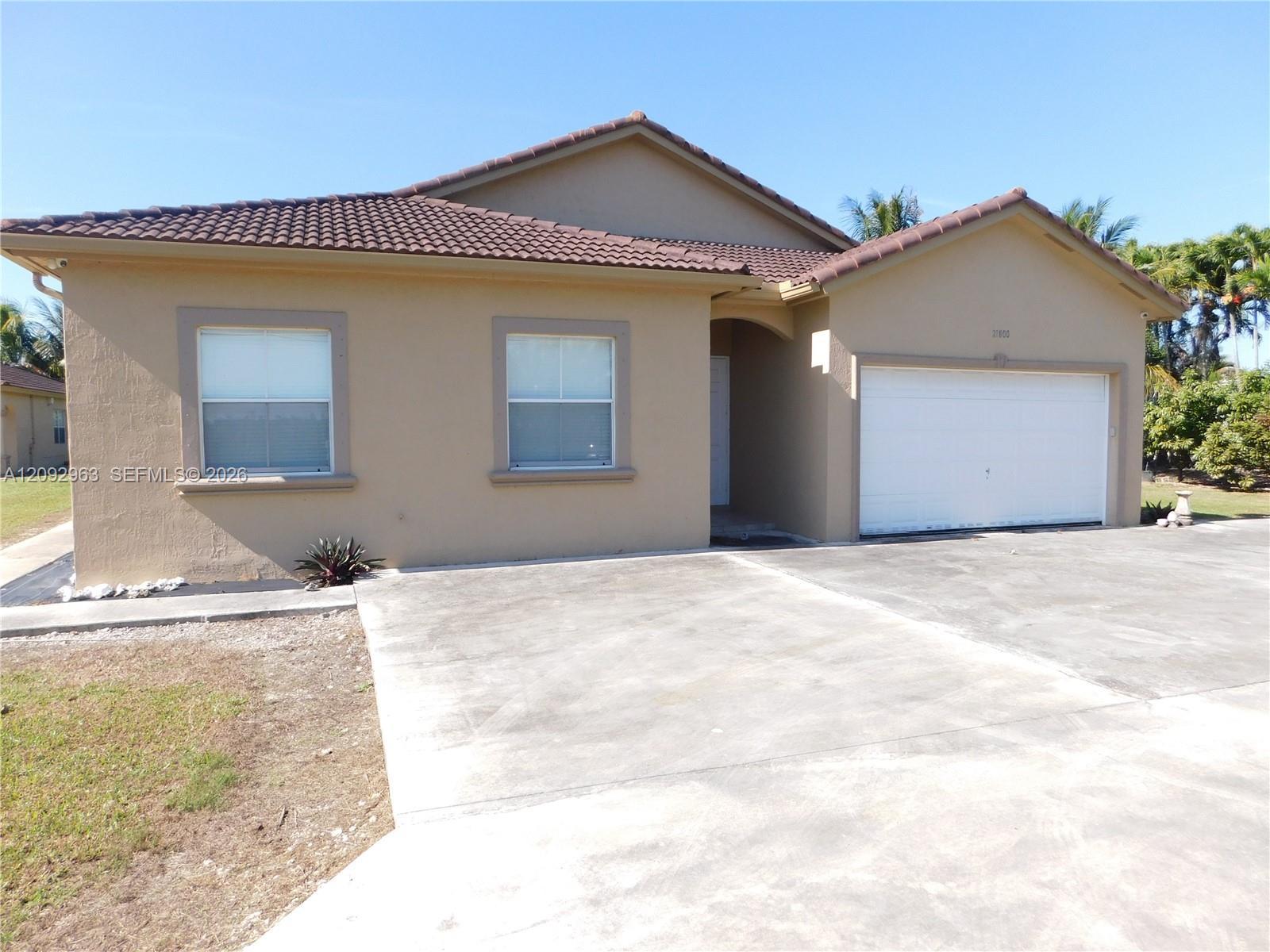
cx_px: 635
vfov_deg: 58.9
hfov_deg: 73.9
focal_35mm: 23
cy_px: 476
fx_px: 844
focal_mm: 4
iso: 125
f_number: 3
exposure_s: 1/800
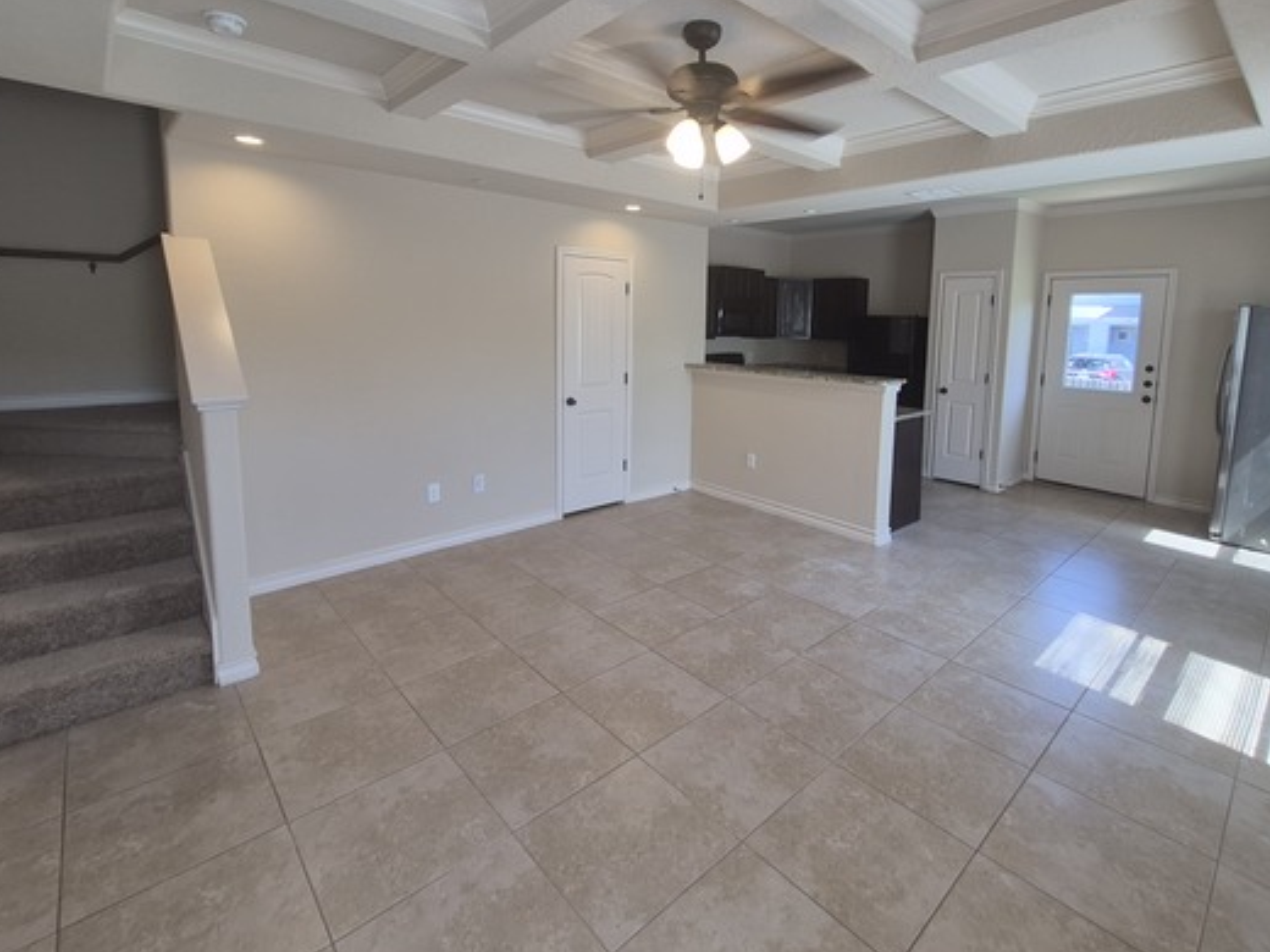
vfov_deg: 77.1
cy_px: 376
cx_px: 686
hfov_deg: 94.3
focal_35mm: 16
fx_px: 587
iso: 50
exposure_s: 1/60
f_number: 2.2
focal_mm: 1.74
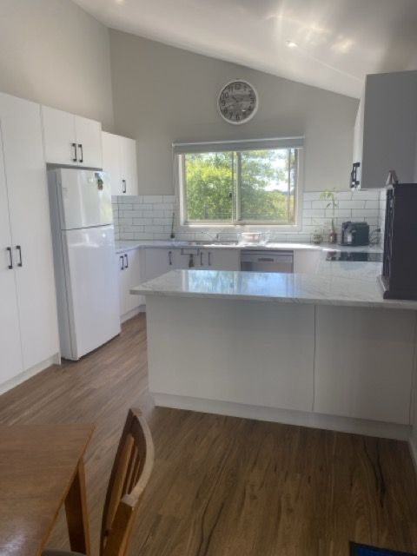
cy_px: 278
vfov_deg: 67.3
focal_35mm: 26
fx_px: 418
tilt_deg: -8.4
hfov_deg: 53.1
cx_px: 208
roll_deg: +1.8
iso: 32
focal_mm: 4.25
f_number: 1.8
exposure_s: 1/198
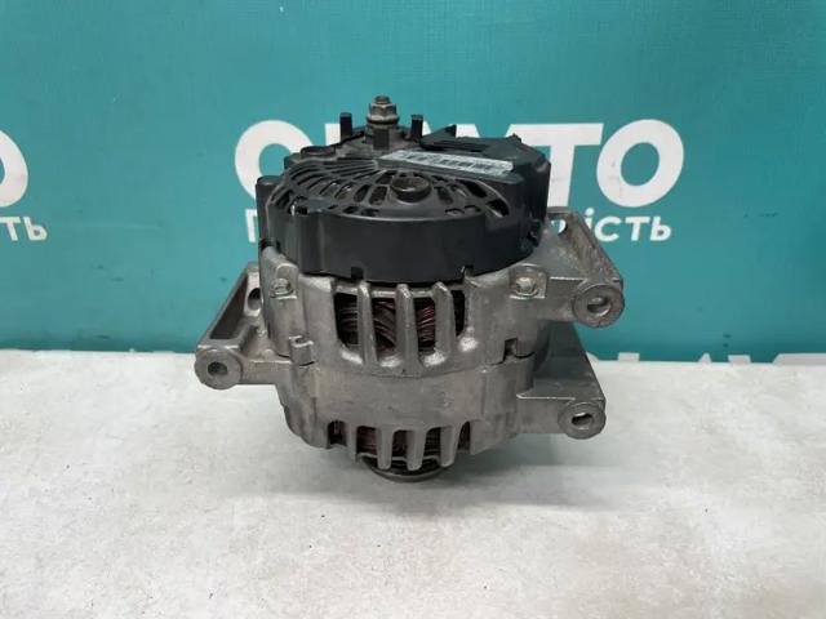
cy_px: 310
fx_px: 620
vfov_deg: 53.1
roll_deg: +1.8
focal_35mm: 26
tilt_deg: -25.9
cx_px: 413
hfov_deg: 67.3
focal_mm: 4.2
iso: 125
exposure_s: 1/100
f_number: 1.6
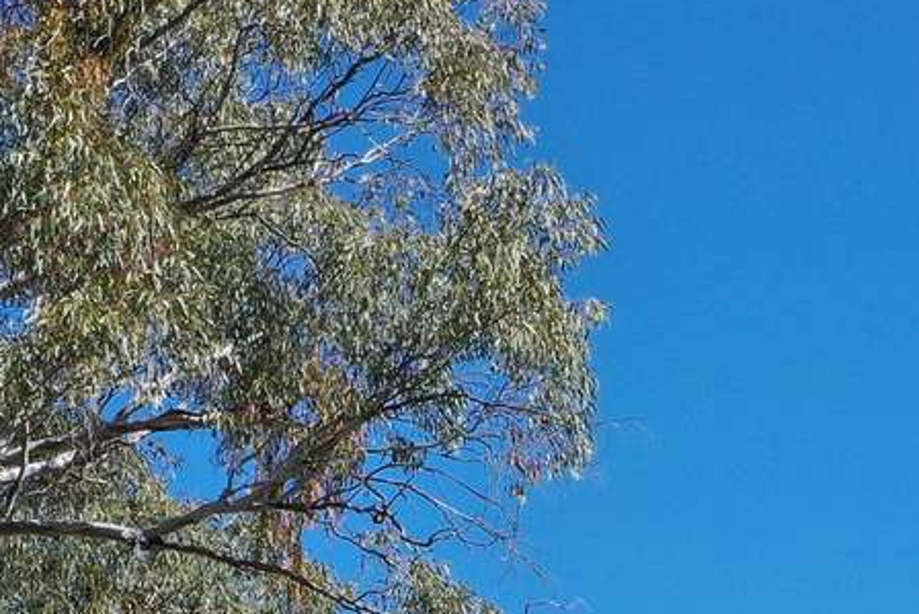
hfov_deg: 16.8
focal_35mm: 120
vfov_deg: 10.6
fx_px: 3064
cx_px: 845
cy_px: 1187
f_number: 5.6
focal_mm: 10.26
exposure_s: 1/320
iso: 100
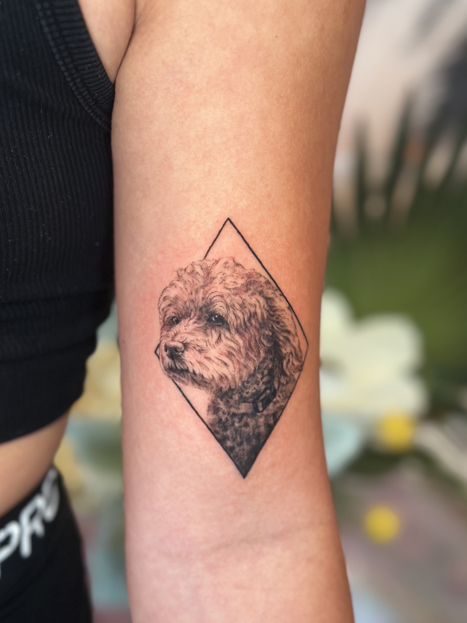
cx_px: 244
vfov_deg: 35.5
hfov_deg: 27.0
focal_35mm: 54
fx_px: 971
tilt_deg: -28.0
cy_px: 324
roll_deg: -13.0
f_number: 1.78
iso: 320
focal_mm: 6.86
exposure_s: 1/40
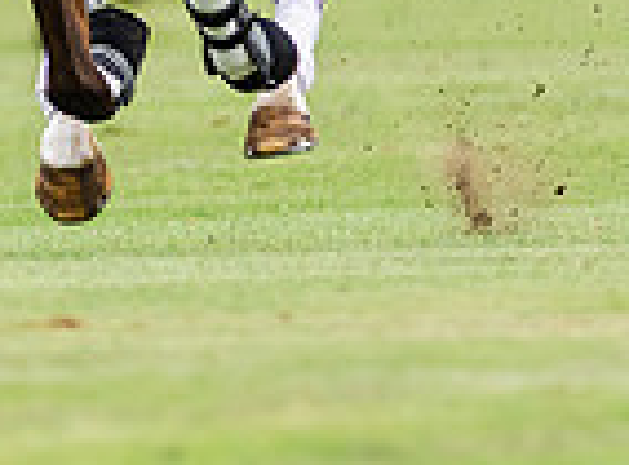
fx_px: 35489
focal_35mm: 1963
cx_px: 119
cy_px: -463
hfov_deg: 1.0
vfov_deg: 0.8
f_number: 2.8
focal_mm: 300
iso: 640
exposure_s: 1/2000
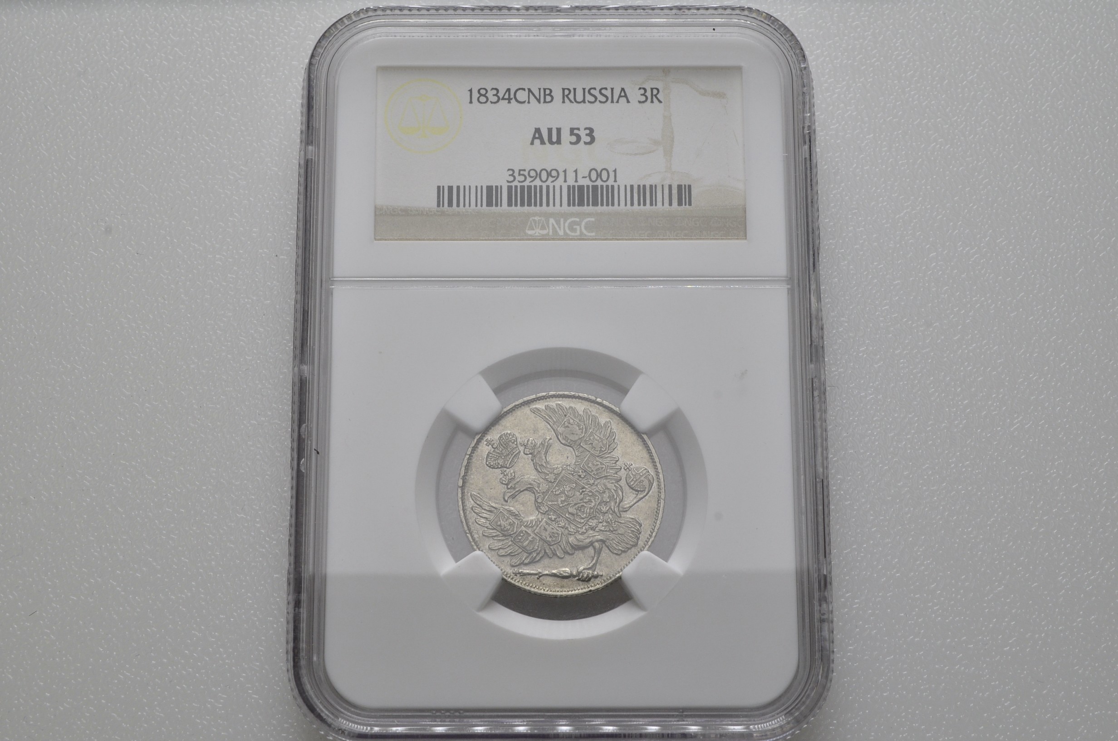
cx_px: 559
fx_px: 1627
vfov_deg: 25.6
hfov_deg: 37.9
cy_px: 370
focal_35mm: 52
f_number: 14
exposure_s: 1/250
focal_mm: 35
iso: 400
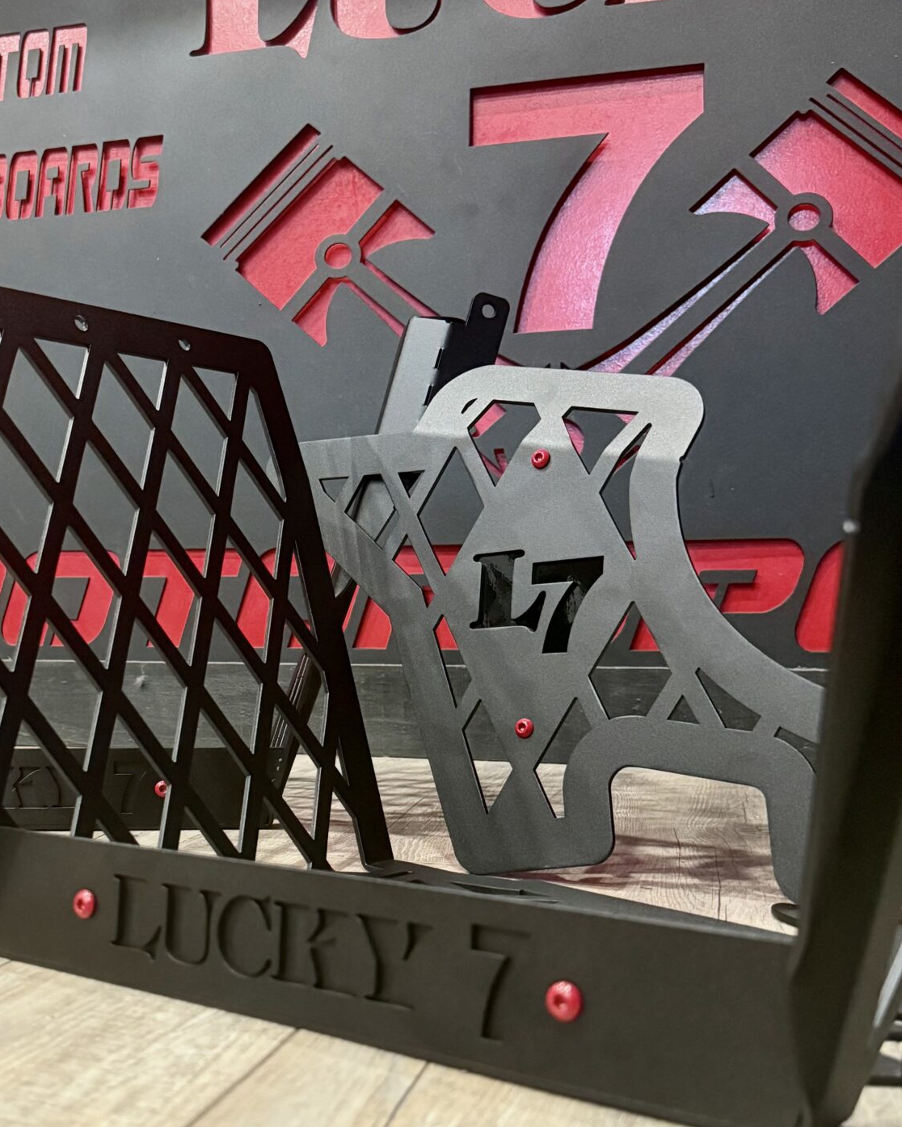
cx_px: 256
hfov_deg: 34.4
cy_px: 650
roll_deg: -0.5
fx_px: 1435
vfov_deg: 42.8
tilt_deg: -1.5
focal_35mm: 43
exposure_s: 1/30
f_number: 1.78
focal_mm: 6.76
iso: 1000
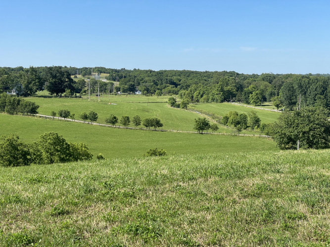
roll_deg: +0.2
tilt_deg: -4.8
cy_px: 124
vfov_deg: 28.0
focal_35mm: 52
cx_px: 165
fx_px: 496
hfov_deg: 36.8
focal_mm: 6
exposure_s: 1/1370
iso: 25
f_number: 2
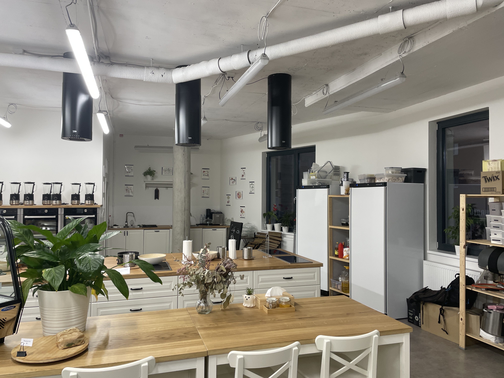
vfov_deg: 53.1
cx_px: 252
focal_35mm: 26
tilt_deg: +2.1
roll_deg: +0.4
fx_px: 379
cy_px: 189
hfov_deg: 67.3
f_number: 1.6
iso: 80
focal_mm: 4.2
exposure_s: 1/100
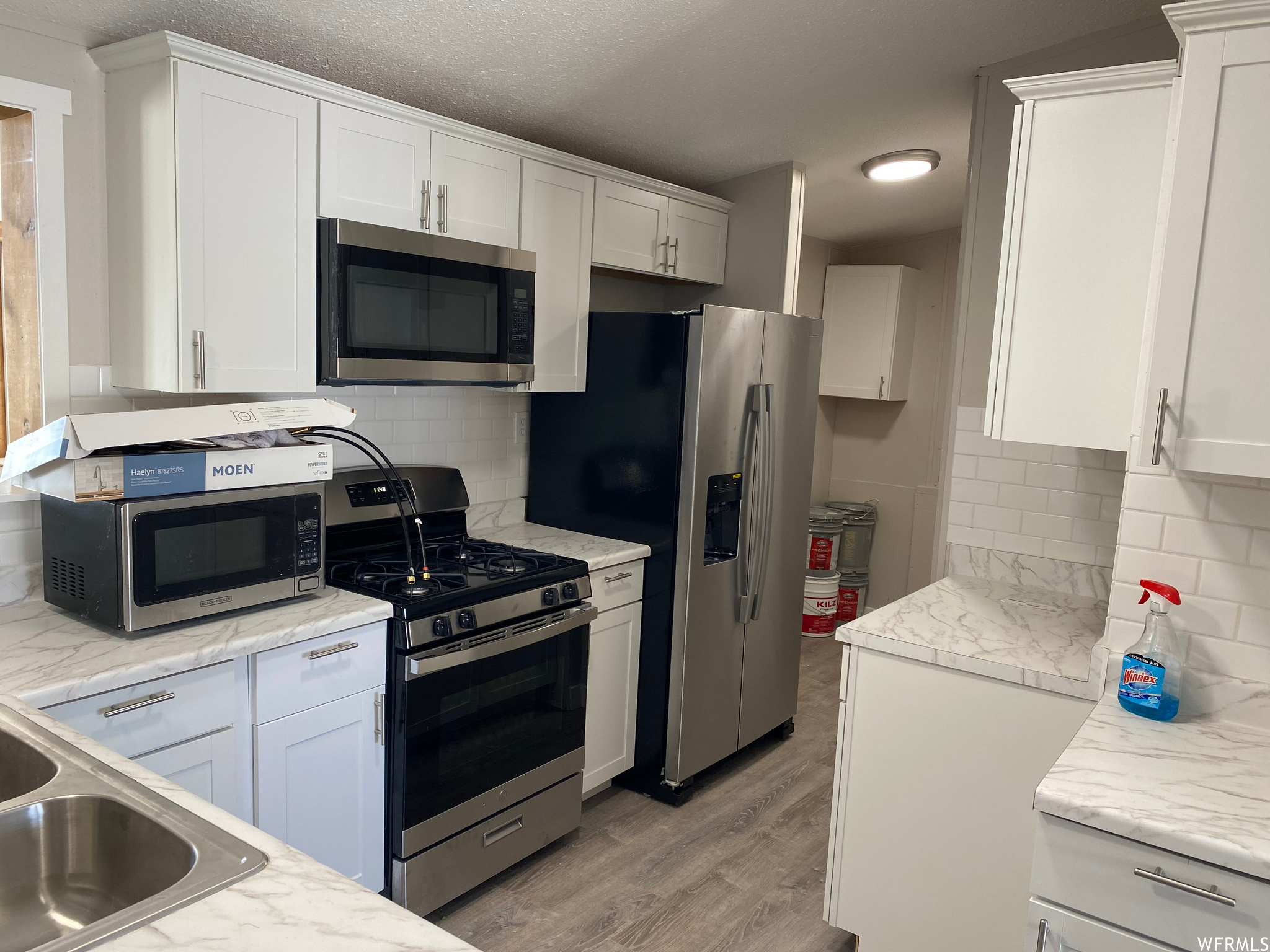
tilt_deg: -8.9
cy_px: 476
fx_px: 954
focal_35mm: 26
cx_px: 635
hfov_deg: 67.3
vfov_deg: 53.1
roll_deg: -3.4
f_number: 1.8
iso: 64
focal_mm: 4.25
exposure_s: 1/60
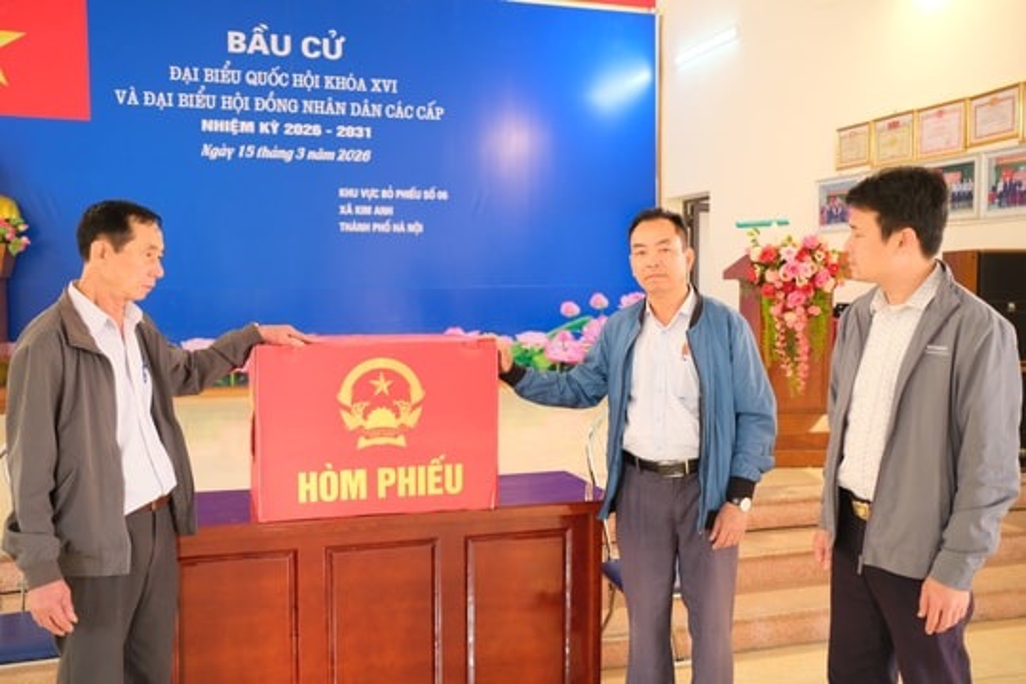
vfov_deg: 37.9
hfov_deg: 54.4
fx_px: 997
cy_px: 342
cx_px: 513
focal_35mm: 35
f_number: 2
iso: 640
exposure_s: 1/60
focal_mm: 23
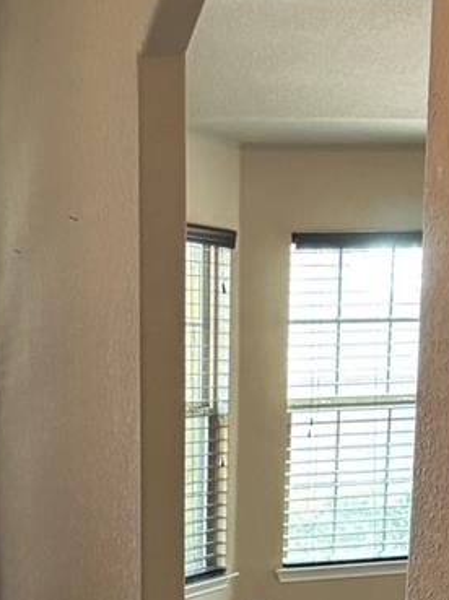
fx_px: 1732
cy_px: 1028
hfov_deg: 14.6
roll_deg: +3.1
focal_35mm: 100
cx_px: 31
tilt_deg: -19.9
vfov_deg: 16.8
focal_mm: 6.76
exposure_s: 1/60
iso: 500
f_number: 1.78
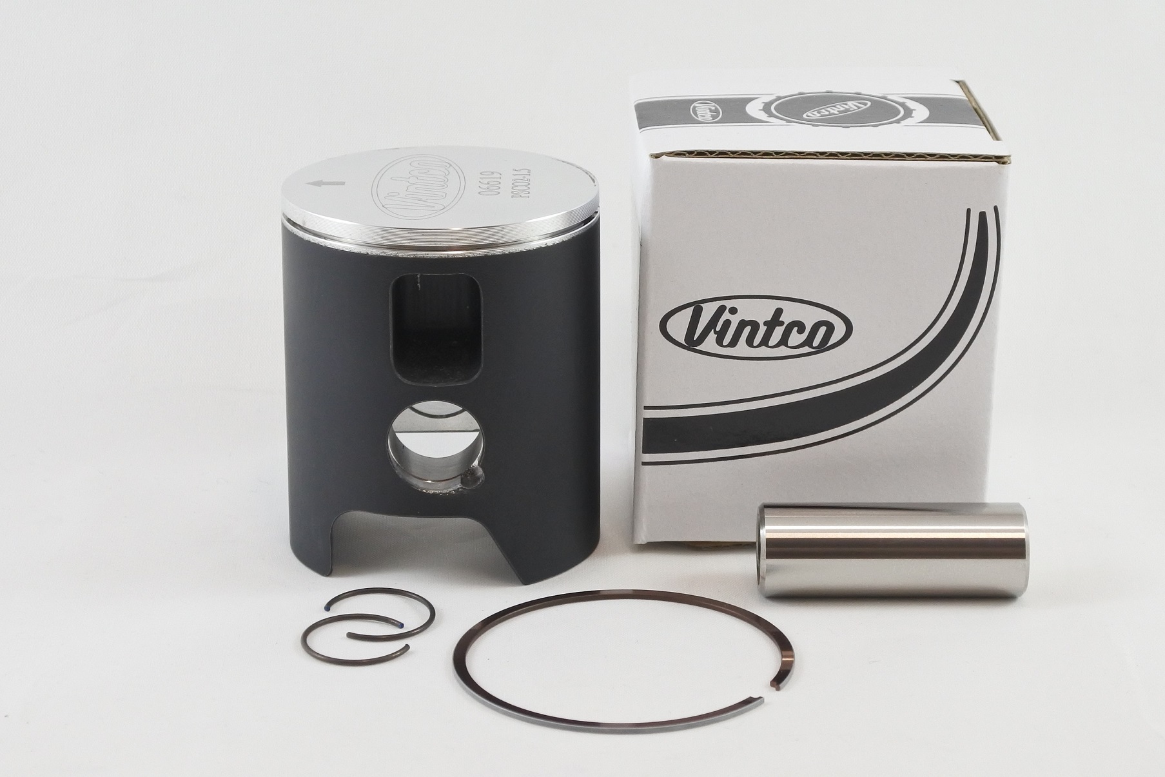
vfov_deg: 26.5
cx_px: 582
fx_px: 1650
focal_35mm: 51
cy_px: 388
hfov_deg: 38.9
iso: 450
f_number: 4.5
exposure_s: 1/125
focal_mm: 18.9
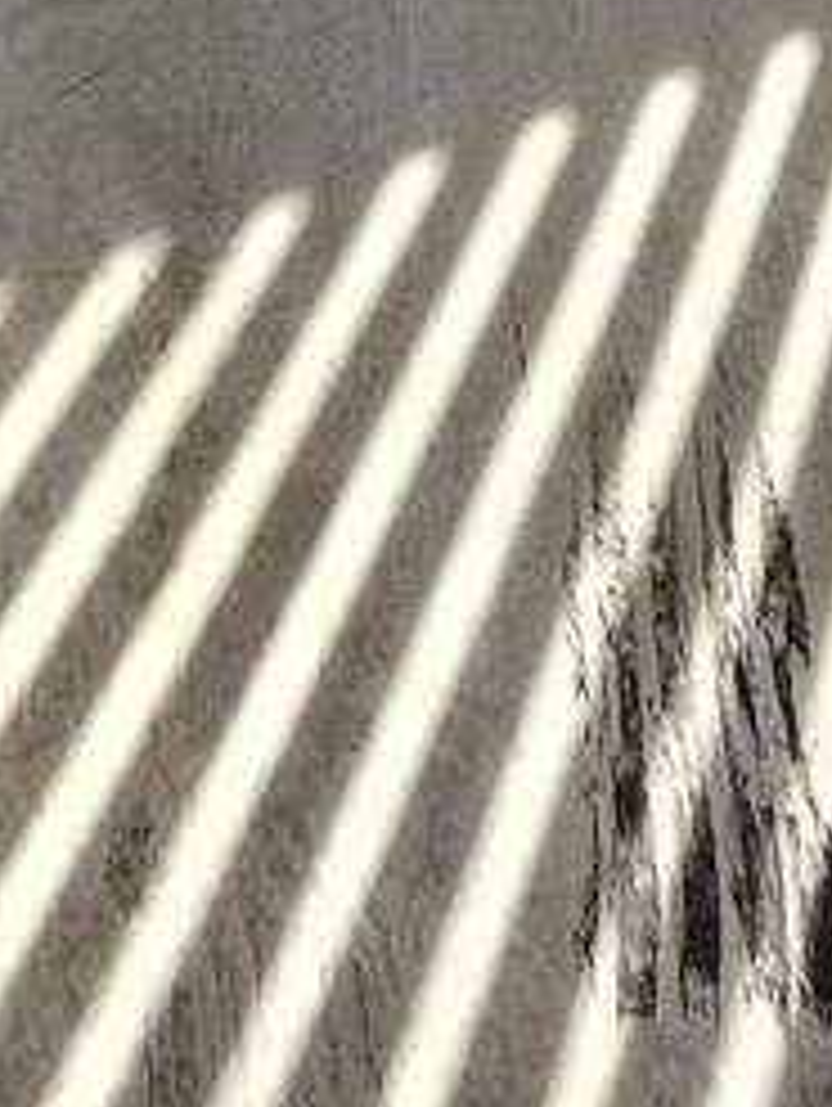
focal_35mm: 57
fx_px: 1824
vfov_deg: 17.2
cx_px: 409
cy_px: -1314
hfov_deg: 25.7
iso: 50
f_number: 2.2
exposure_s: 1/178
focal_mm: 2.2
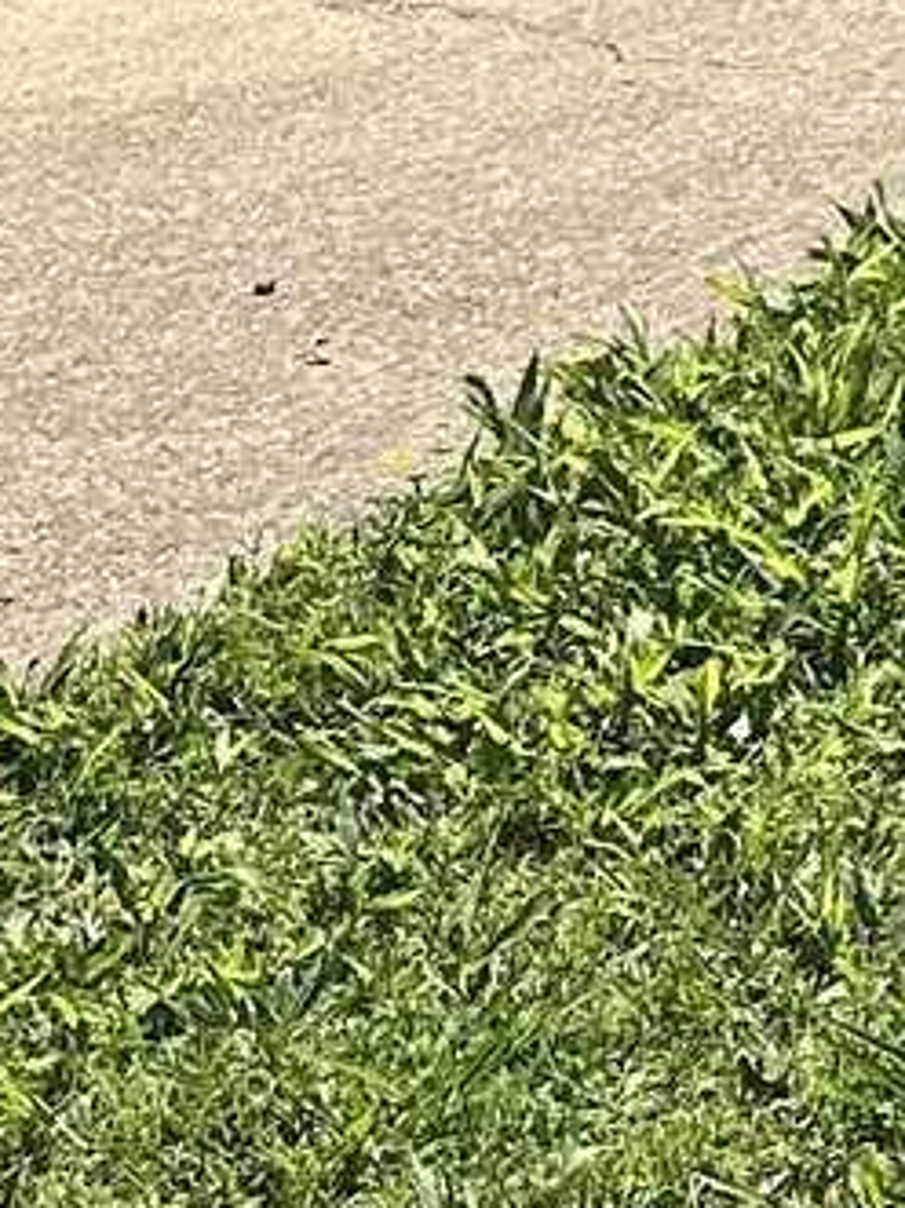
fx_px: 5825
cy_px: -799
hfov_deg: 7.5
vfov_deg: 11.2
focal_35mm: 167
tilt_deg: -3.9
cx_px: 2923
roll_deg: -0.8
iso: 80
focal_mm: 6.86
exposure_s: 1/5848
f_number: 1.78
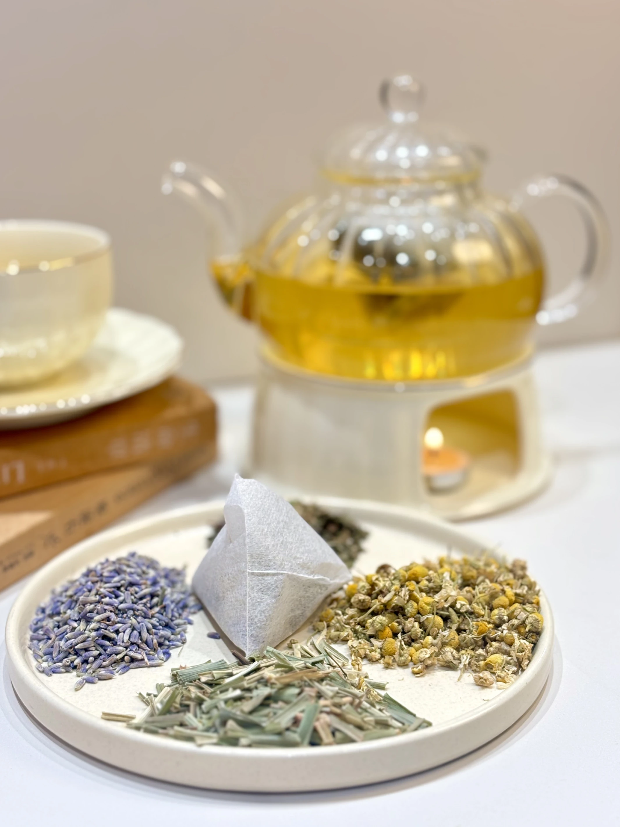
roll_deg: +0.8
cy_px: 414
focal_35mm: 52
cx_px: 310
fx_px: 1242
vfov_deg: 36.8
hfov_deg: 28.0
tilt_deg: -19.1
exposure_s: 1/60
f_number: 1.6
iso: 40
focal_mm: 5.96
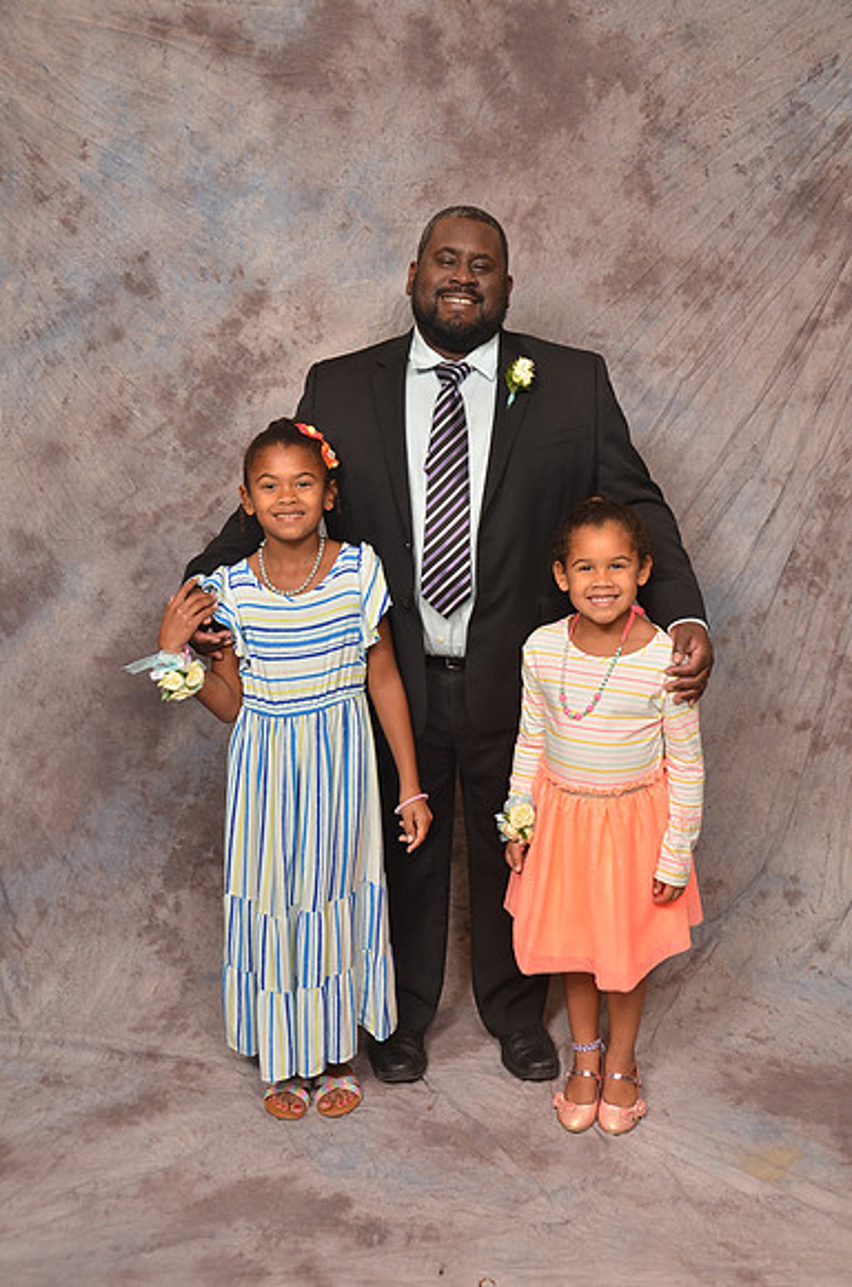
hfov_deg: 35.3
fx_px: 1338
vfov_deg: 51.4
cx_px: 426
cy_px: 644
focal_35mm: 38
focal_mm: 25
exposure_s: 1/60
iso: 200
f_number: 5.6
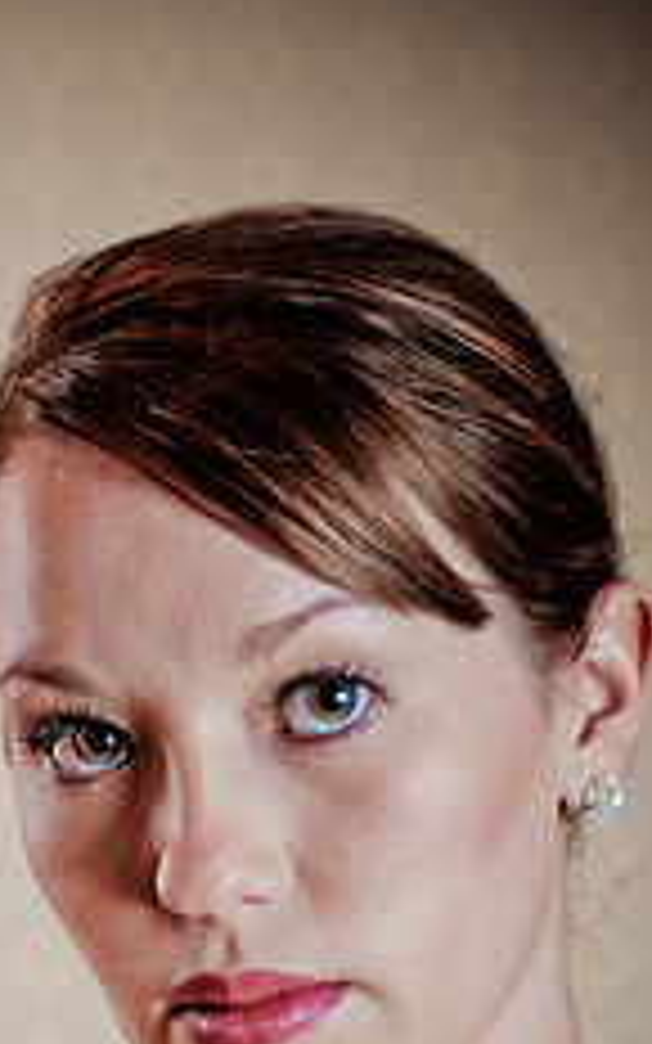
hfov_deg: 8.8
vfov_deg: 14.1
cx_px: 52
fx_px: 4208
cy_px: 846
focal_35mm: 148
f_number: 1.8
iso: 100
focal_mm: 50
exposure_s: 1/160
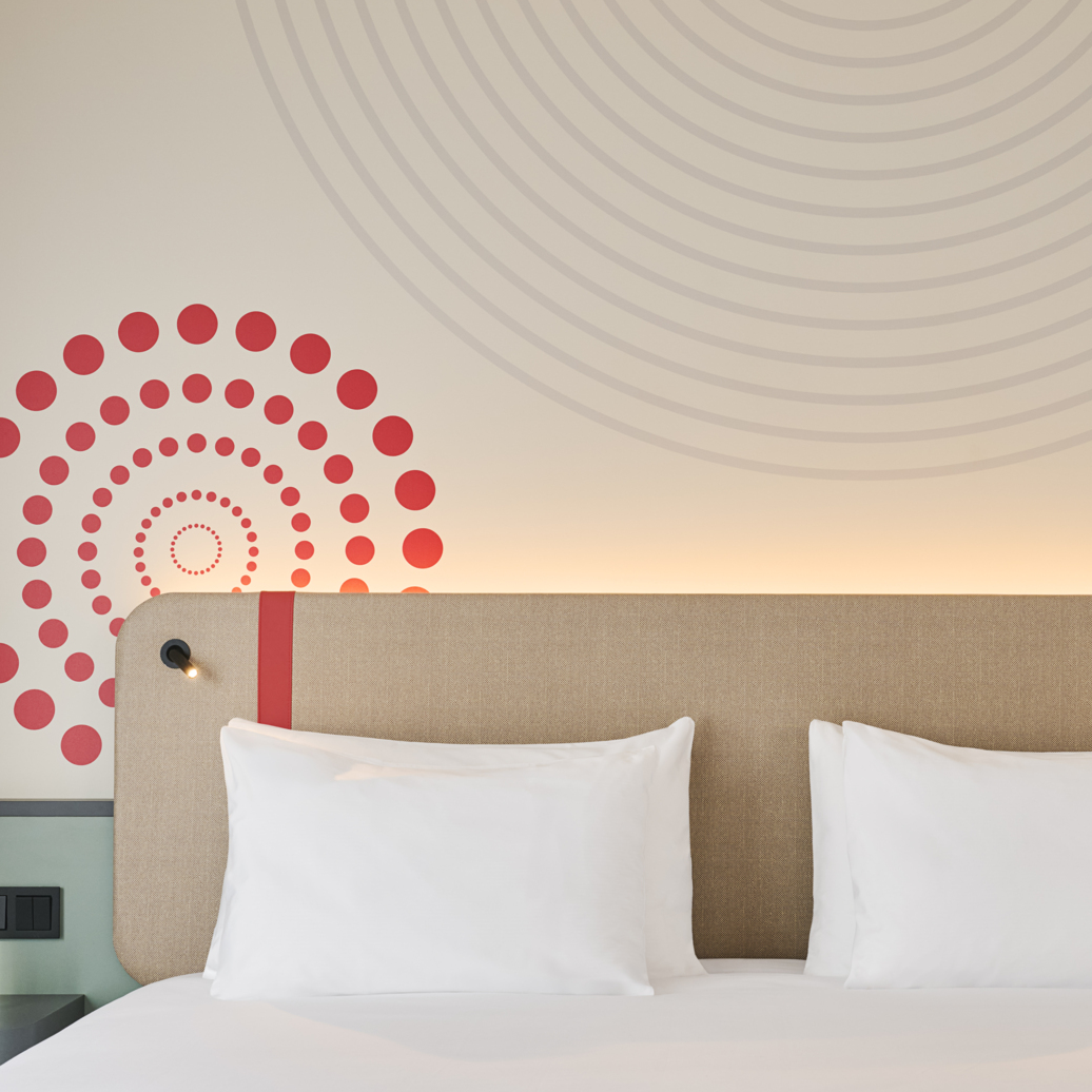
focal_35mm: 64
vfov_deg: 26.8
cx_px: 749
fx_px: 2284
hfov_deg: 26.7
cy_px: 647
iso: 400
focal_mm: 39
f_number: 10
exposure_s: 1/25
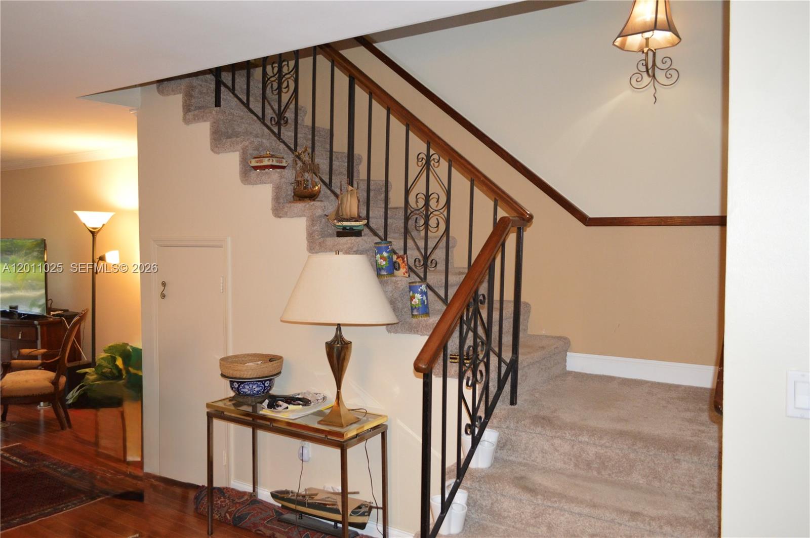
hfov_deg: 67.4
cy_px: 269
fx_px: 607
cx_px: 405
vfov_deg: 47.8
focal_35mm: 27
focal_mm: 18
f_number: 3.5
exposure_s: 1/60
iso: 1400
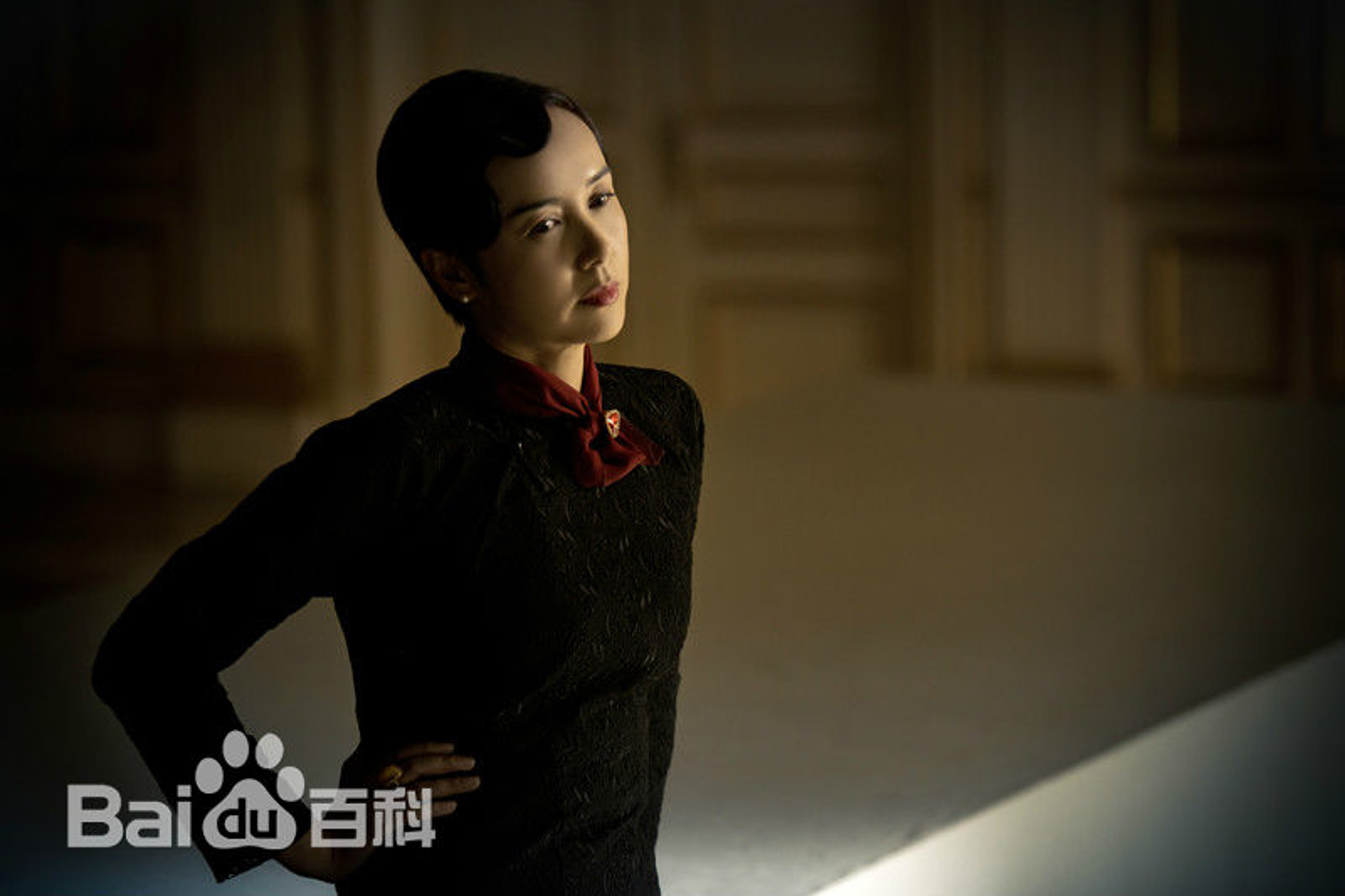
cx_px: 672
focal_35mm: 135
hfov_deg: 15.2
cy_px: 448
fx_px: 5042
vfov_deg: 10.2
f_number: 2.8
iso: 800
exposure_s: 1/500
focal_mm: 135
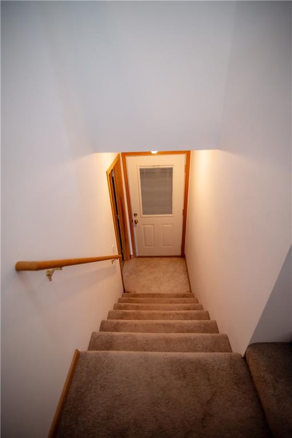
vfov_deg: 96.8
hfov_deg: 73.7
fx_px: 195
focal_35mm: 16
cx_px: 146
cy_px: 219
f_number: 2.8
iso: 320
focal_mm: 16
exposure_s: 1/320
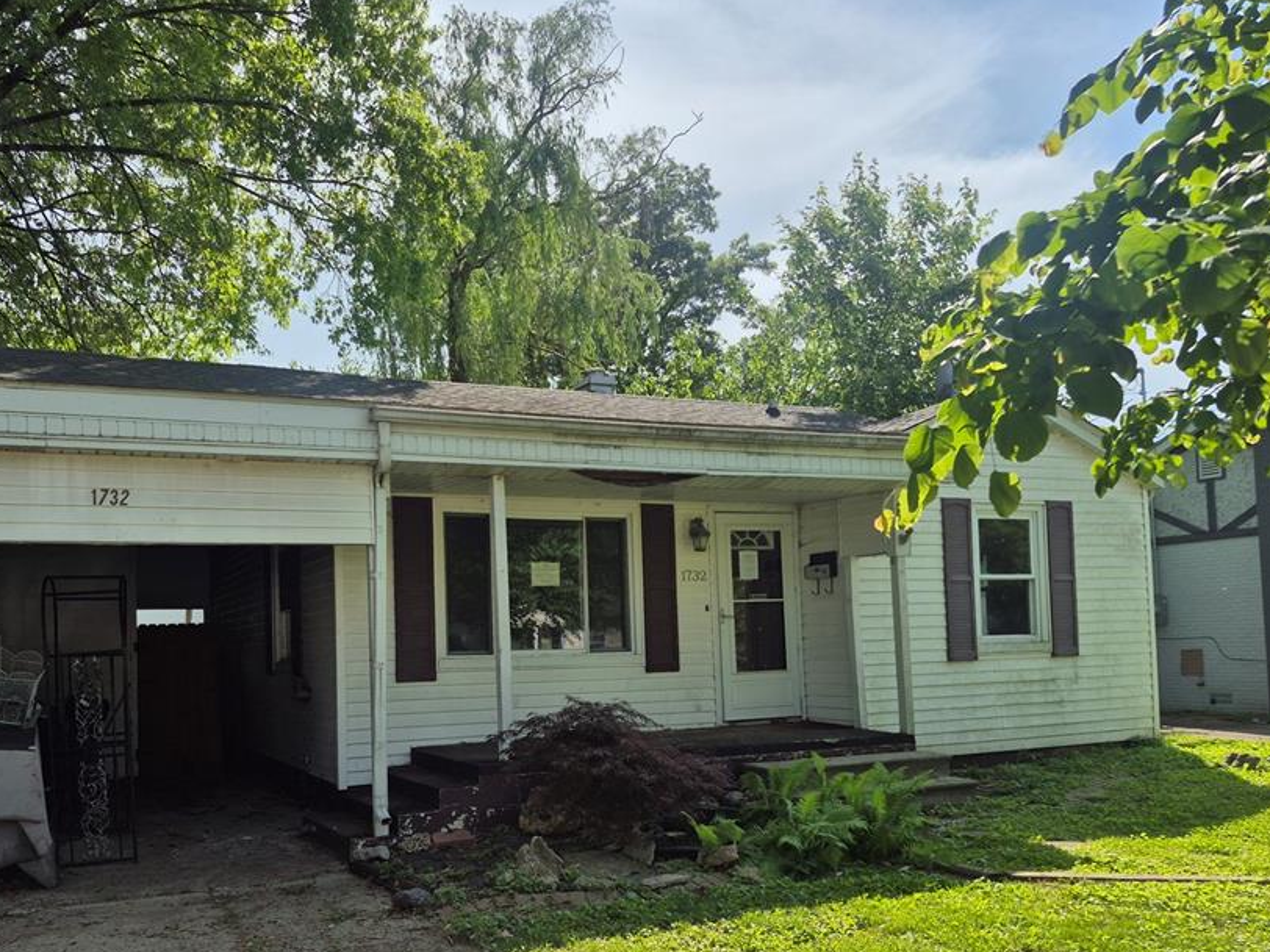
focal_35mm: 29
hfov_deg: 61.2
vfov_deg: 47.8
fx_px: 1064
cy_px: 586
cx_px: 516
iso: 25
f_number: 1.8
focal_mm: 5.4
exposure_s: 1/3336
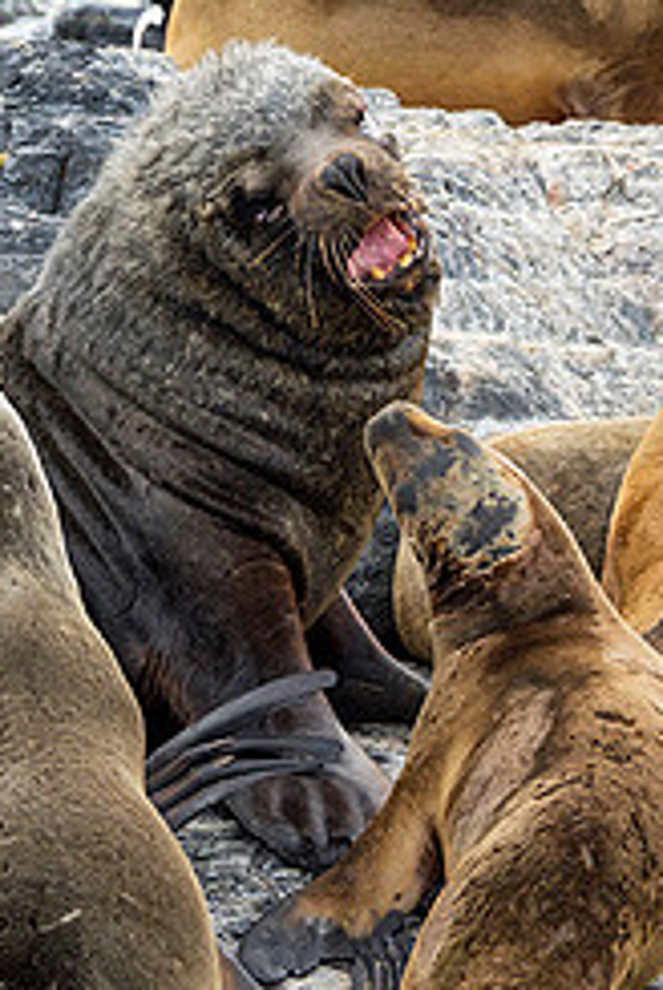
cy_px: 481
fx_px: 11569
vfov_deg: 4.9
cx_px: 457
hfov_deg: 3.3
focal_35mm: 420
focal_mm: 83.9
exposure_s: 1/1000
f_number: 4
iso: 320
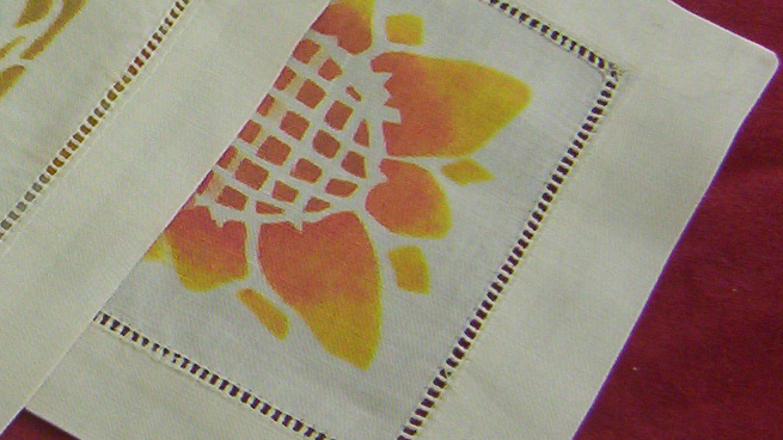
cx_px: -97
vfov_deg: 12.3
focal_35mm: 98
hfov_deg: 20.7
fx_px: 2034
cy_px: 49
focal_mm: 5.54
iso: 100
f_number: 2.76
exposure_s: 1/174
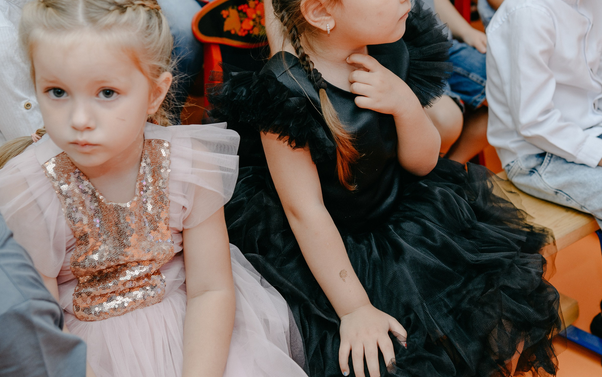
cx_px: 365
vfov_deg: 18.1
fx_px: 1181
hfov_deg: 28.5
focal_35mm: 72
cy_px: 123
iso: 200
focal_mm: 48
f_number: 4
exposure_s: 1/160
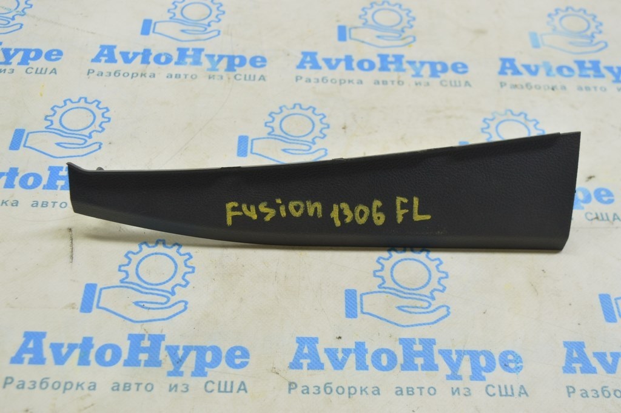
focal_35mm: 51
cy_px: 206
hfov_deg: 38.9
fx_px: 879
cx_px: 310
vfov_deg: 26.4
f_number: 5.6
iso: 400
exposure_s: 1/20
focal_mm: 34
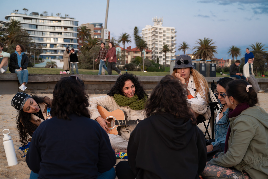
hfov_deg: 39.6
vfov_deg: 27.0
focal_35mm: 50
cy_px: 90
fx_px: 372
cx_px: 134
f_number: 4
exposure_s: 1/160
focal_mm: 50
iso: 1600
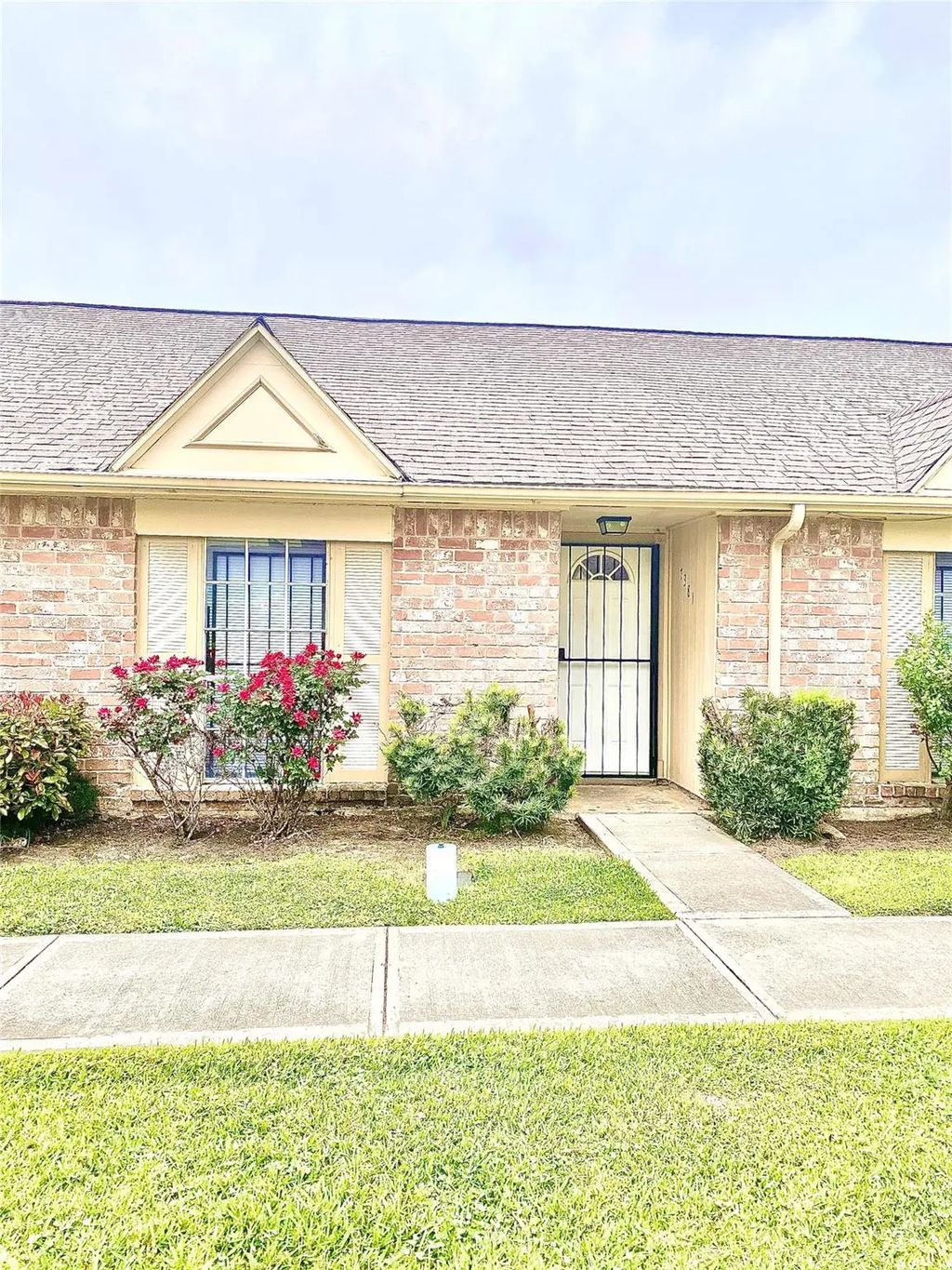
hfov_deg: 53.1
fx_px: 953
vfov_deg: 67.3
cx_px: 476
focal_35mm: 26
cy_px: 635
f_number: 1.8
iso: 32
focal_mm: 4.25
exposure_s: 1/1678
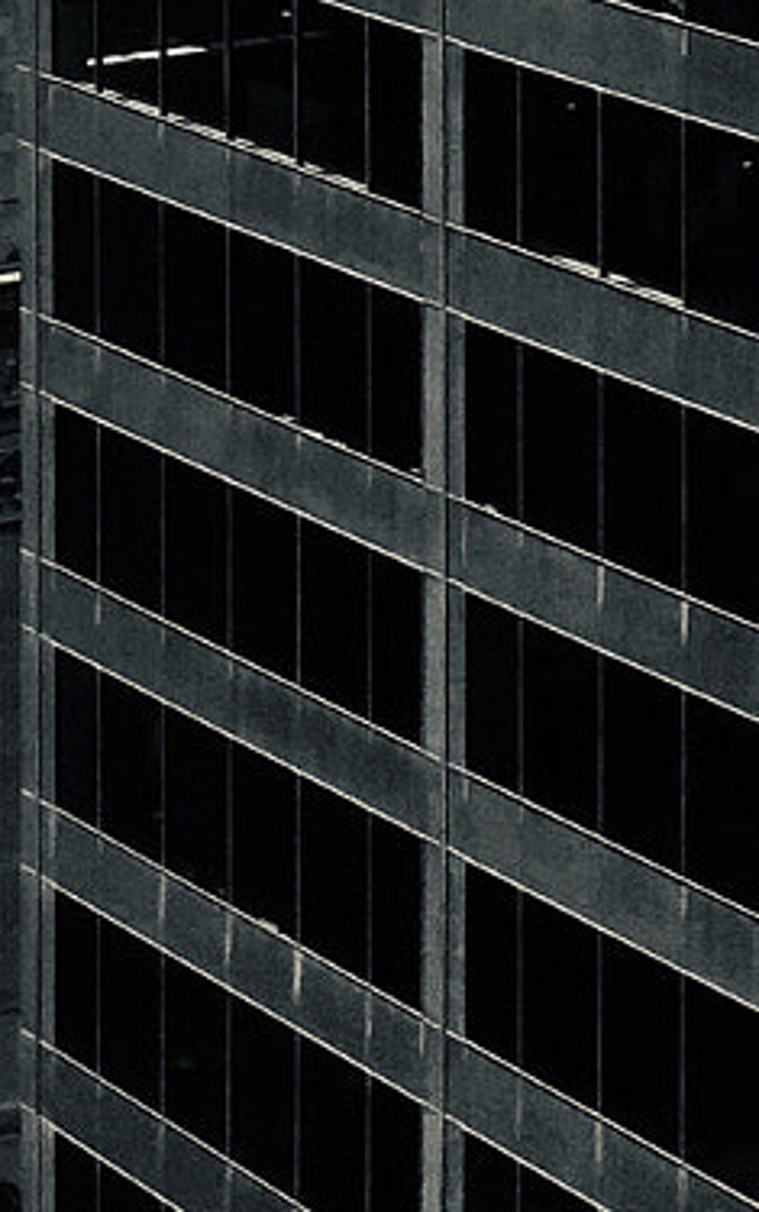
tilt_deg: +0.0
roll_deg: +0.0
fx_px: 4327
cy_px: -1160
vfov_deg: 13.7
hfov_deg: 9.0
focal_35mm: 131
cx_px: -1101
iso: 32
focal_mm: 4.15
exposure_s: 1/304
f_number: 2.2
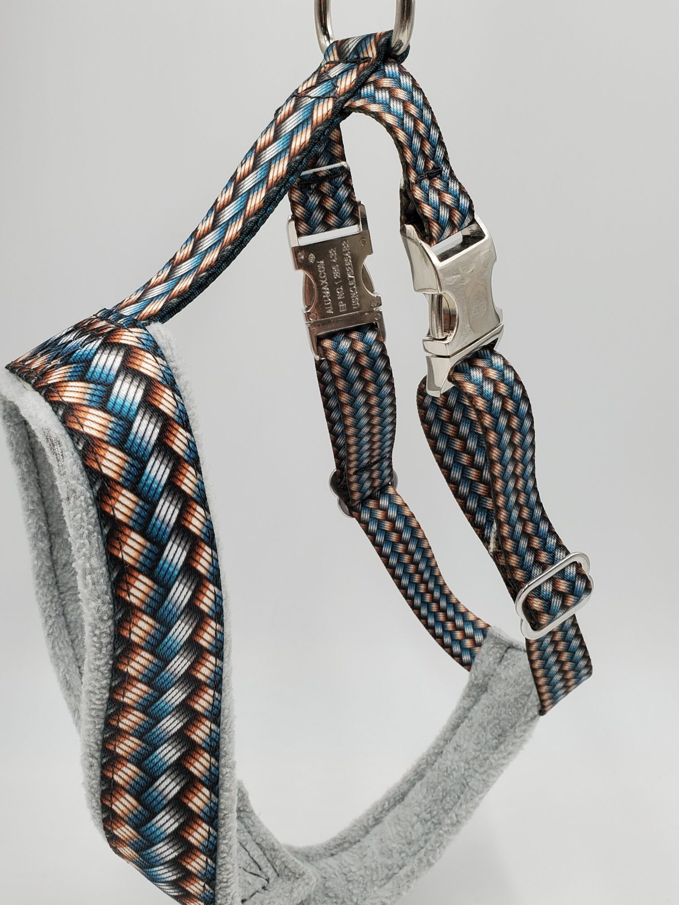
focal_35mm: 33
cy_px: 427
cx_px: 323
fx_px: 863
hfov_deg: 42.9
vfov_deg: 55.3
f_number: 2.4
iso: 50
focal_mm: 4.3
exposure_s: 1/113
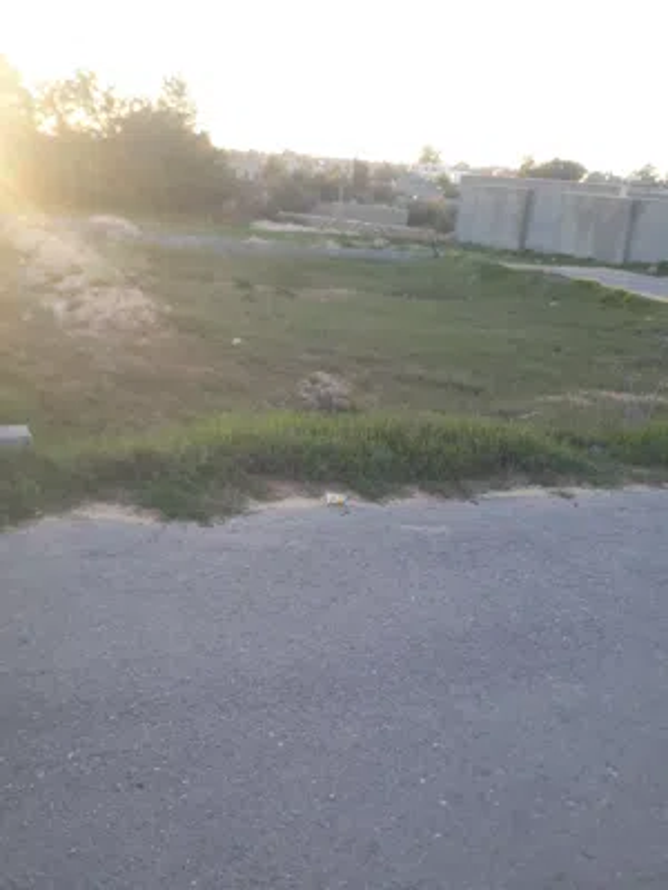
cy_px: 445
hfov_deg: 51.4
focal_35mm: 27
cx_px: 334
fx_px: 695
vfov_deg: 65.3
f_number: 1.9
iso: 40
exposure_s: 1/156
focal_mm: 3.6
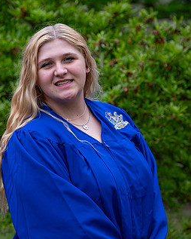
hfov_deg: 7.0
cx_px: 79
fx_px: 1560
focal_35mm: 221
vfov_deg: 8.7
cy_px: 126
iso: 250
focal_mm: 110.6
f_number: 4.5
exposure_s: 1/250
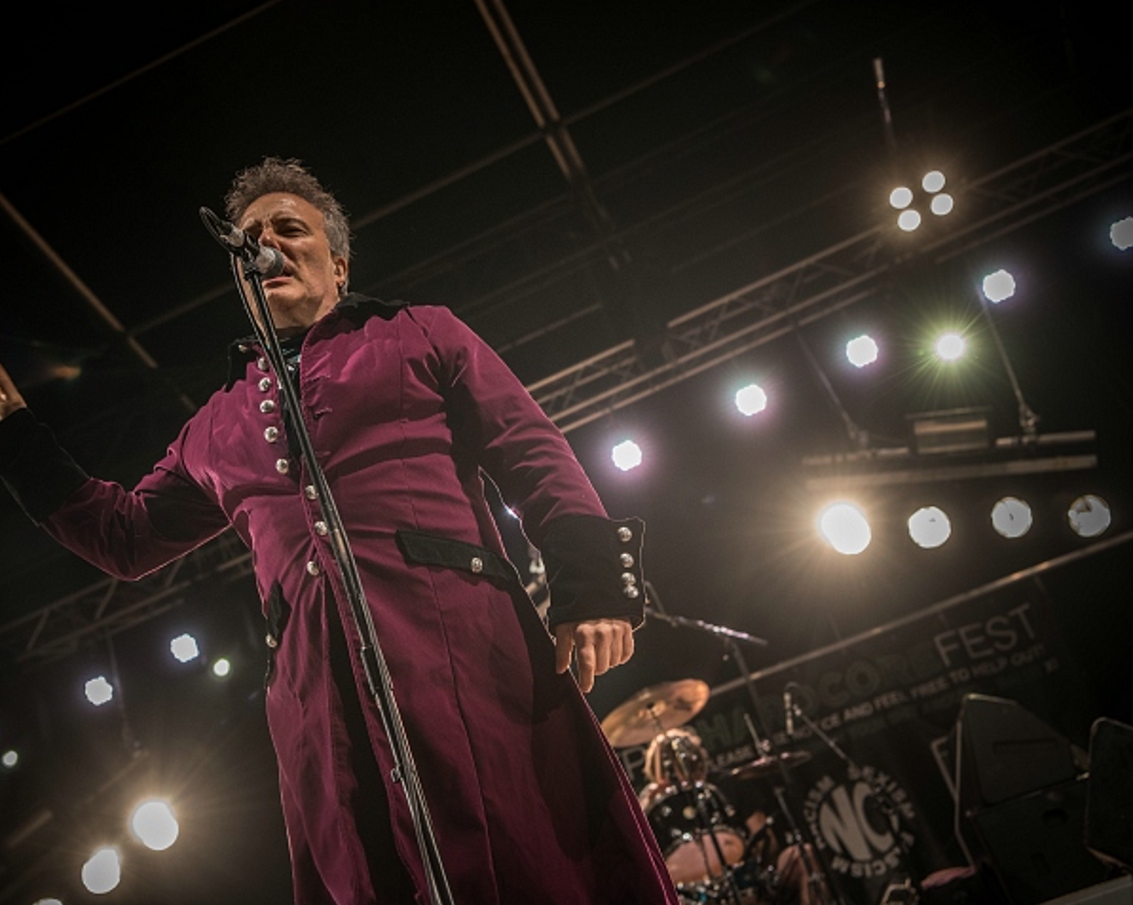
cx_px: 455
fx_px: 1709
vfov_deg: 29.7
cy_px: 452
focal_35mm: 51
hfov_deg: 36.5
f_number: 4
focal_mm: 45
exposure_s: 1/100
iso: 800
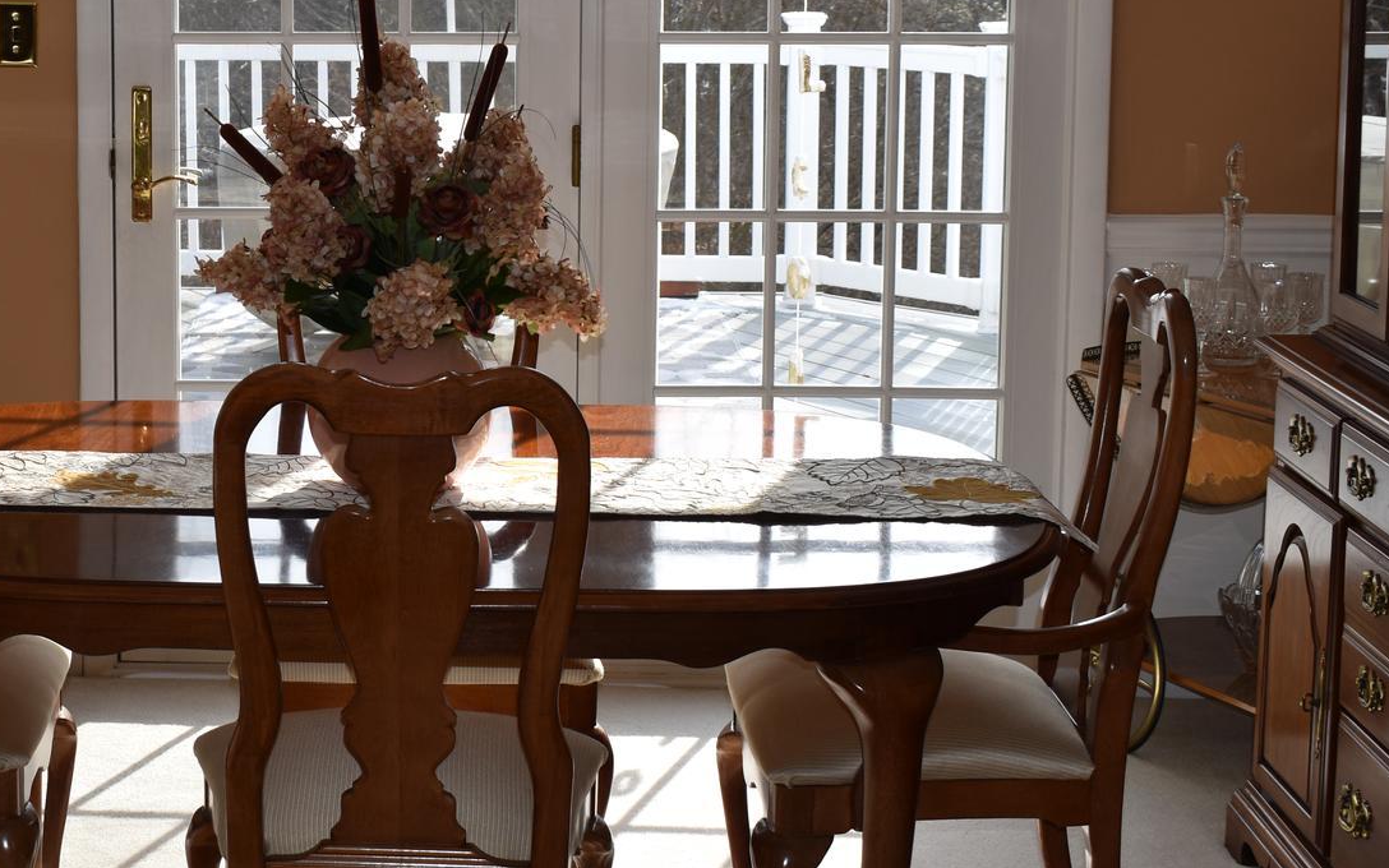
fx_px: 2724
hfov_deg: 27.9
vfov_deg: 18.0
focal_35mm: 72
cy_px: 230
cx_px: 232
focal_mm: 25
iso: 100
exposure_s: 1/200
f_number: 7.1
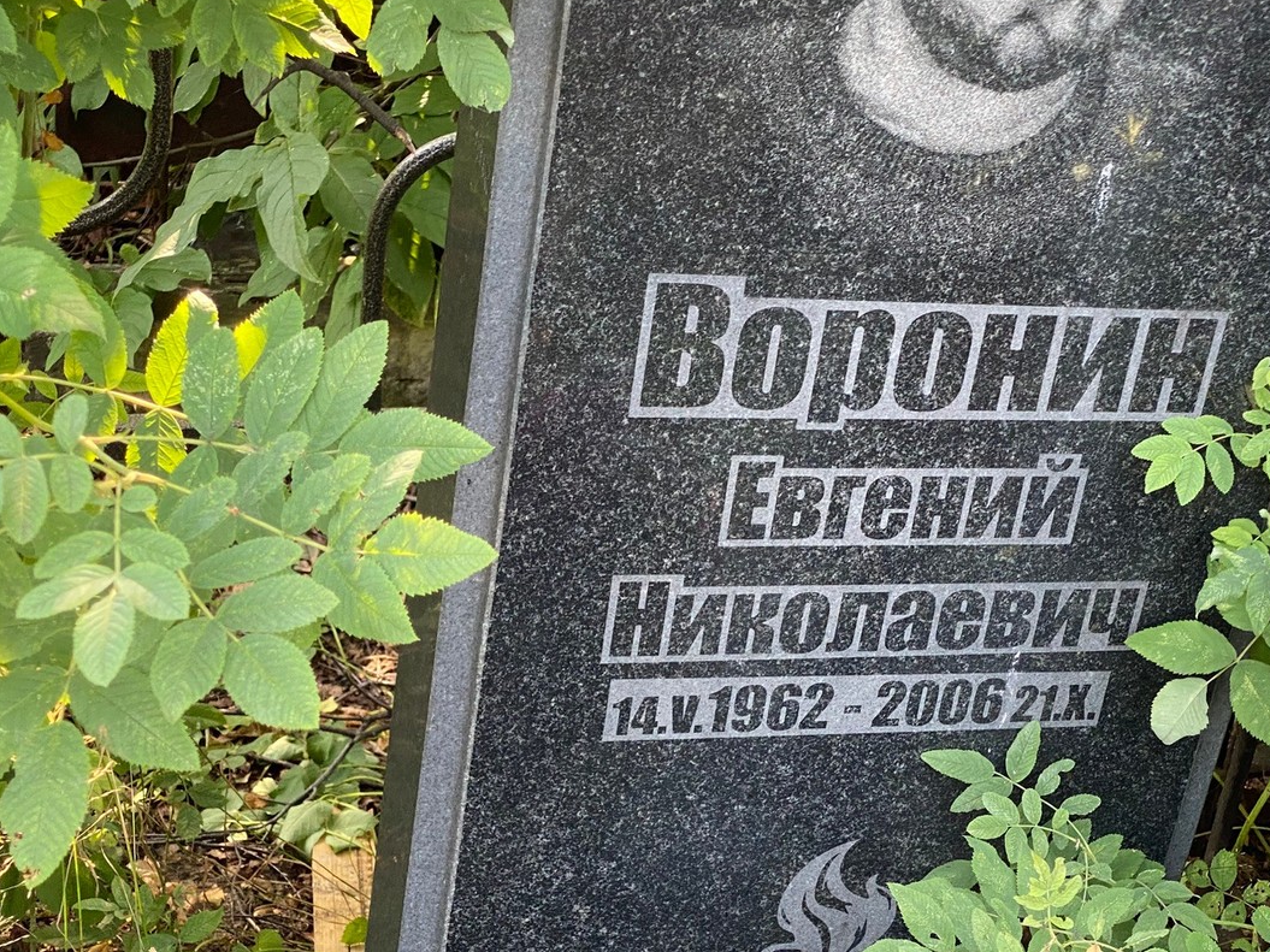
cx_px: 768
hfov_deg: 27.3
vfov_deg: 20.7
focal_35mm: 71
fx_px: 2605
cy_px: 601
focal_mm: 6
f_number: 2
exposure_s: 1/122
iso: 100
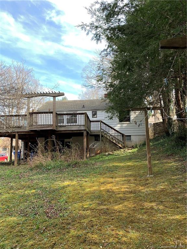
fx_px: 187
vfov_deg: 67.3
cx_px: 94
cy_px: 124
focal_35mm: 26
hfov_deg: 53.1
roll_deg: +1.7
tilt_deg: +9.0
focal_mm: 4.25
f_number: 1.8
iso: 40
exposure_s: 1/815
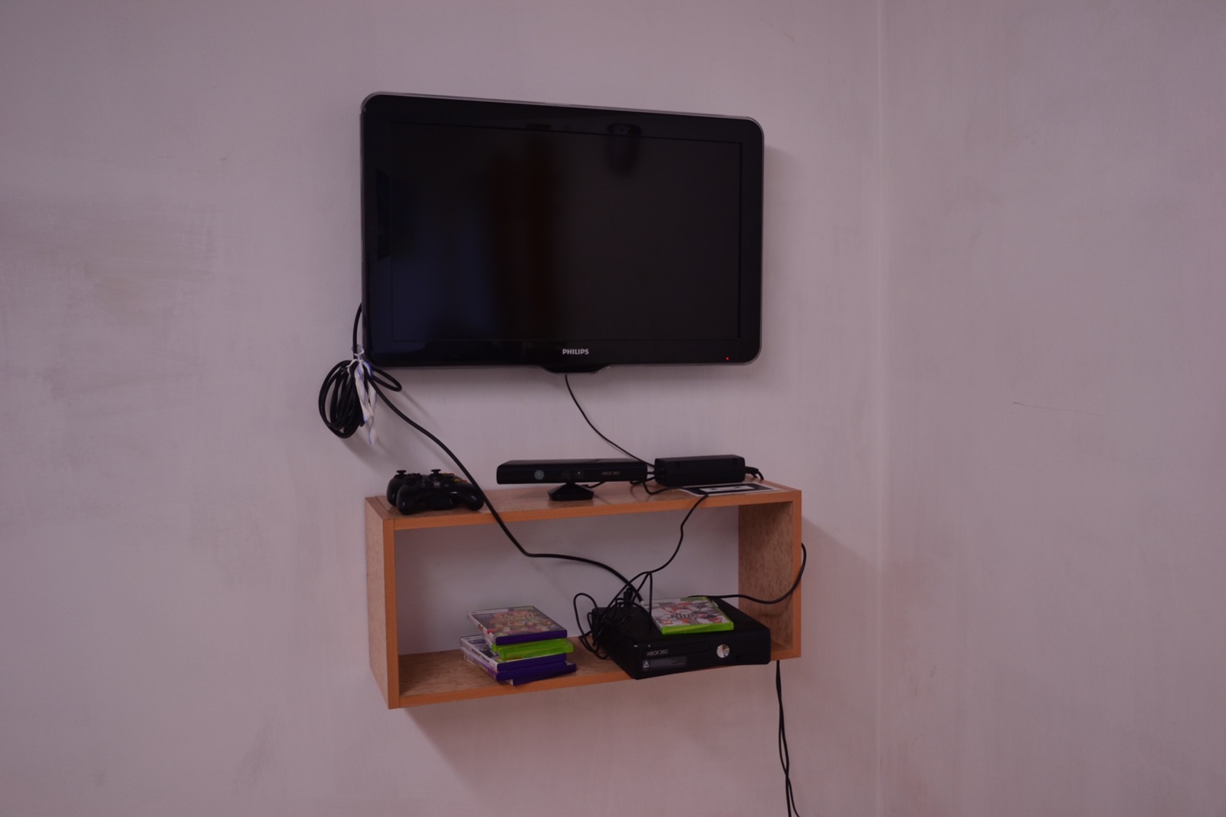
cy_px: 408
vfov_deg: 43.6
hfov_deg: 61.9
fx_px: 1021
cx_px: 613
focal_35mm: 30
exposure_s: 1/10
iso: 100
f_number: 3.8
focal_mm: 20
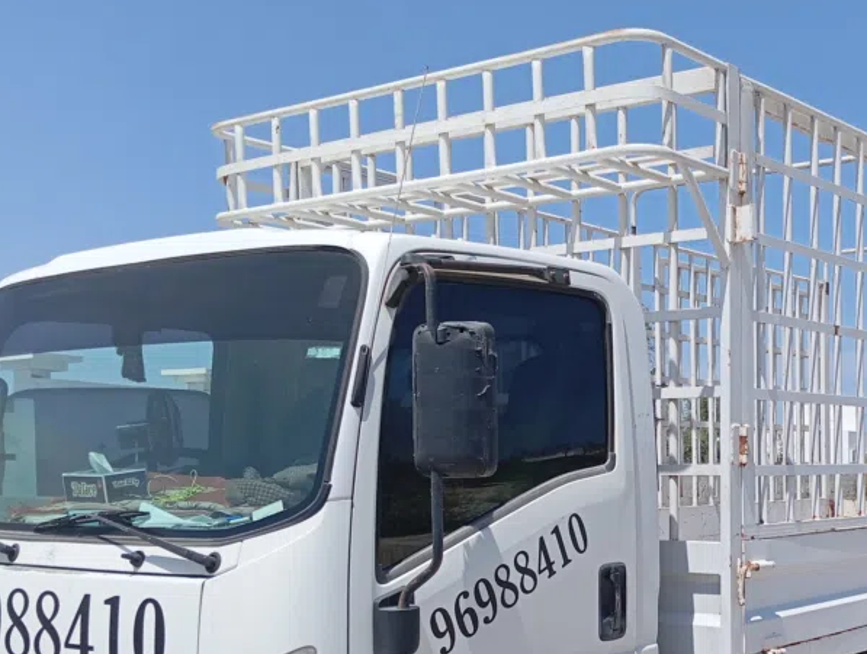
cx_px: 707
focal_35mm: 48
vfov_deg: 29.8
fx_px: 1204
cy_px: 508
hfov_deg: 38.0
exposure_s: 1/1992
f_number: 1.8
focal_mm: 4.25
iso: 51
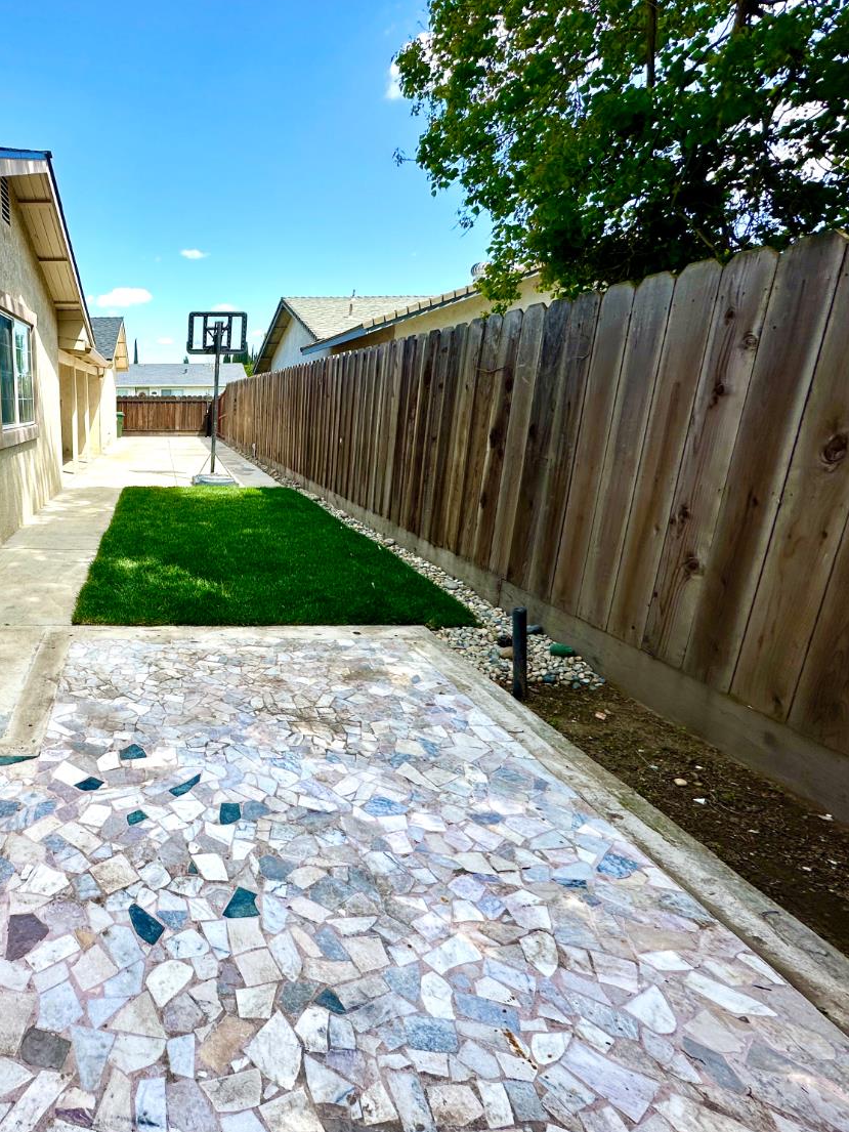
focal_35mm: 19
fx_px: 621
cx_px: 127
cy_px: 560
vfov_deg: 84.7
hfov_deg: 60.8
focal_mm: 2.22
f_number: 2.2
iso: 40
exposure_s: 1/831
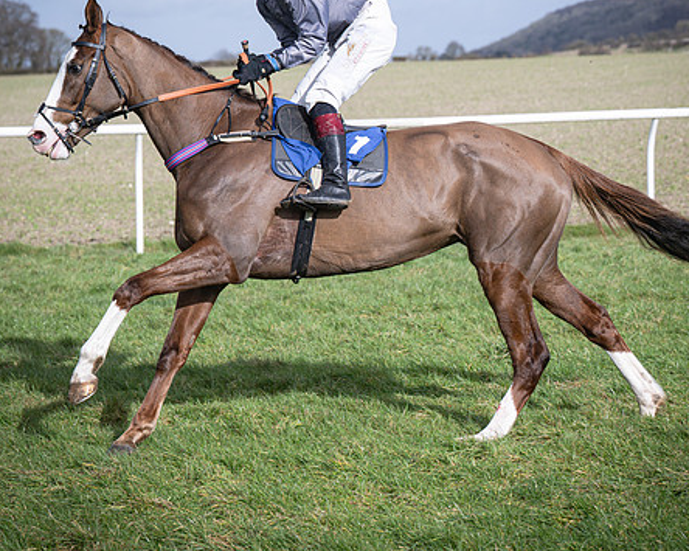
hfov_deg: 16.6
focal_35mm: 116
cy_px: 237
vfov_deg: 13.3
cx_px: 286
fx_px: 2365
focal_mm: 70
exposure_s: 1/2000
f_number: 4
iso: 200
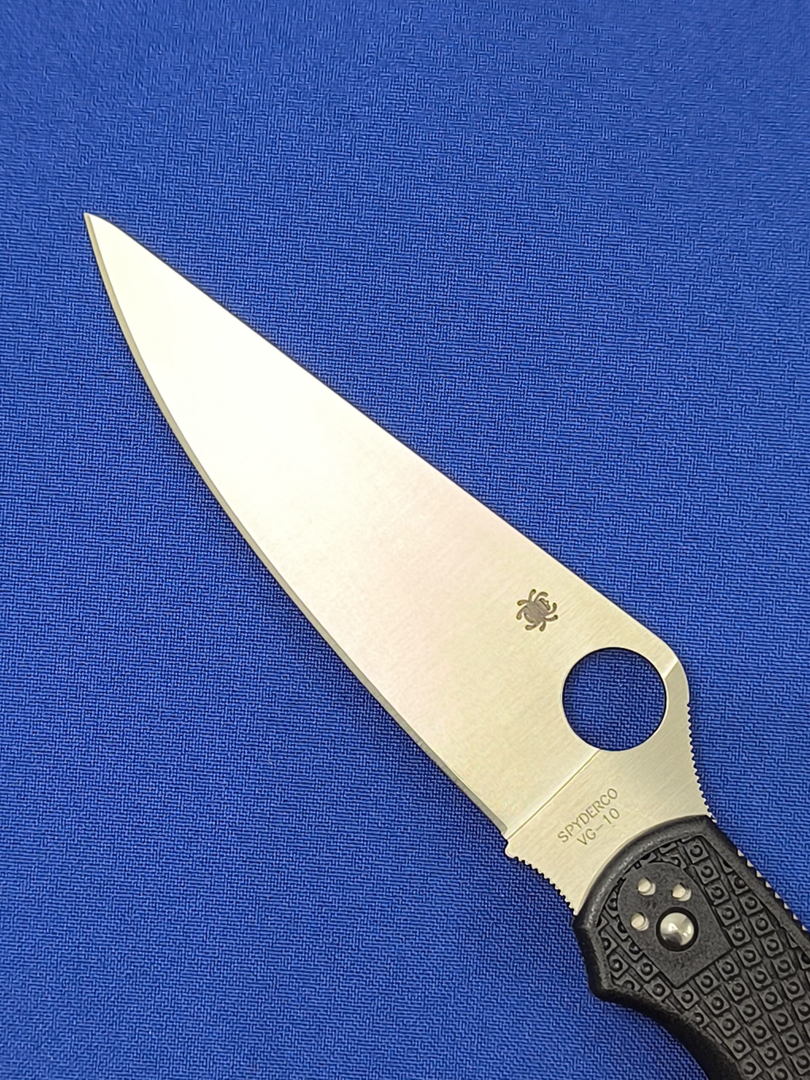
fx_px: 2184
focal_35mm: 70
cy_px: 540
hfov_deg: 21.0
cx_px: 405
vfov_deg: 27.8
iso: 400
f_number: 1.65
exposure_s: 1/100
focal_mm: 6.14
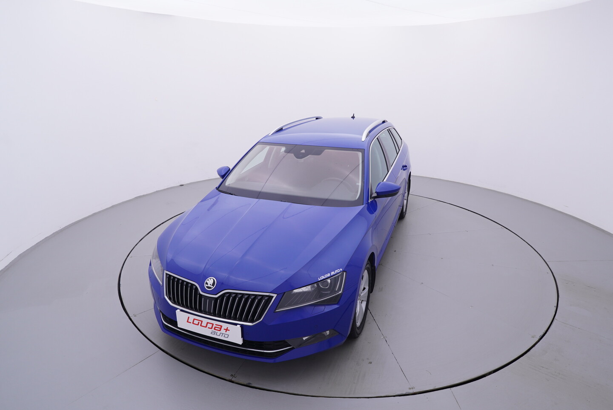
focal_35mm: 22
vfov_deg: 56.2
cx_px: 306
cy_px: 205
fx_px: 383
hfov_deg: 77.3
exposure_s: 1/80
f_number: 5
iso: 200
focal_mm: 15
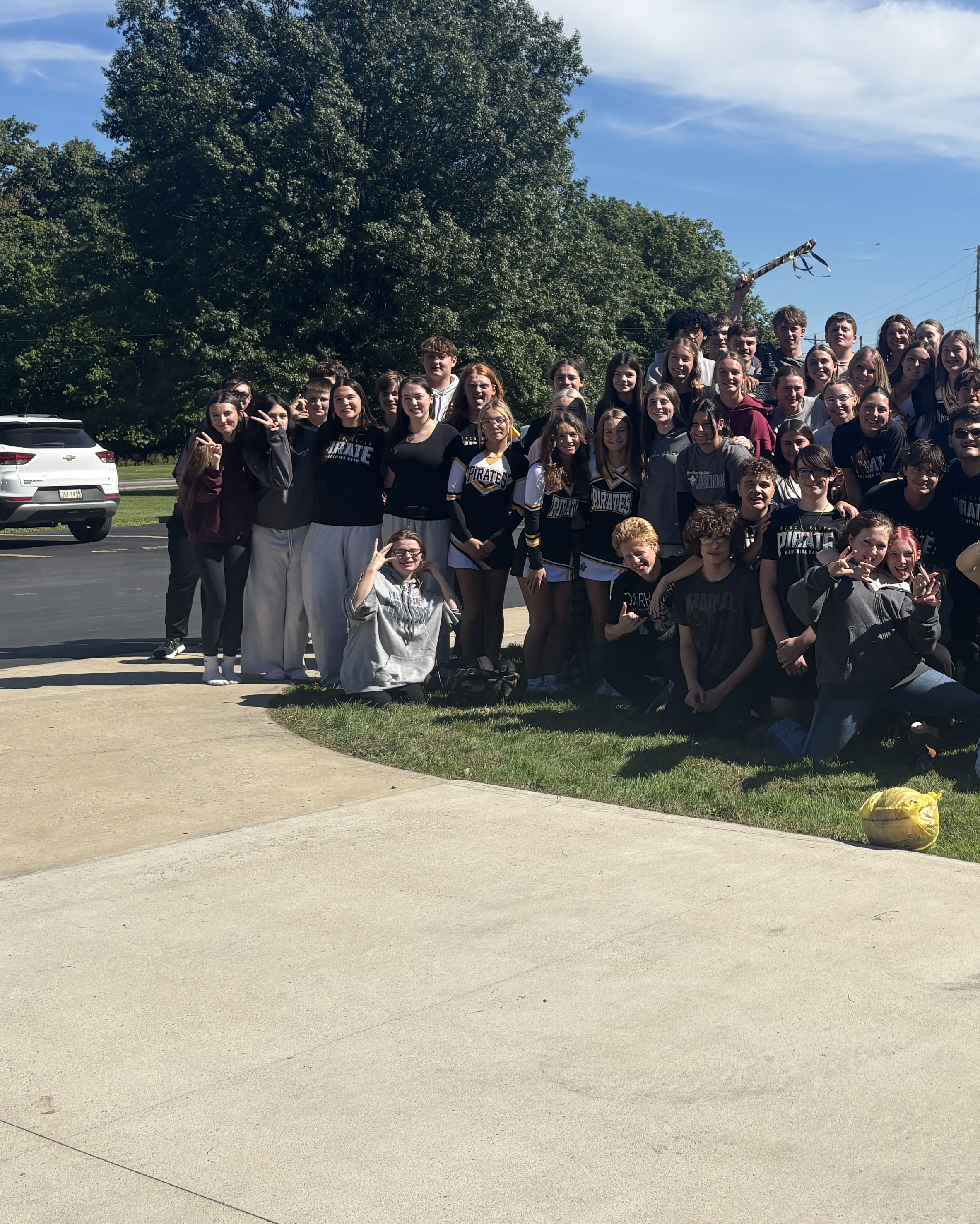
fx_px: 1776
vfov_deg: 38.0
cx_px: 875
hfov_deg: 29.6
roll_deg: -0.7
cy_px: 538
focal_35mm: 49
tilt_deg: -3.9
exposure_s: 1/4854
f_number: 1.6
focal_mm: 5.96
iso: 50
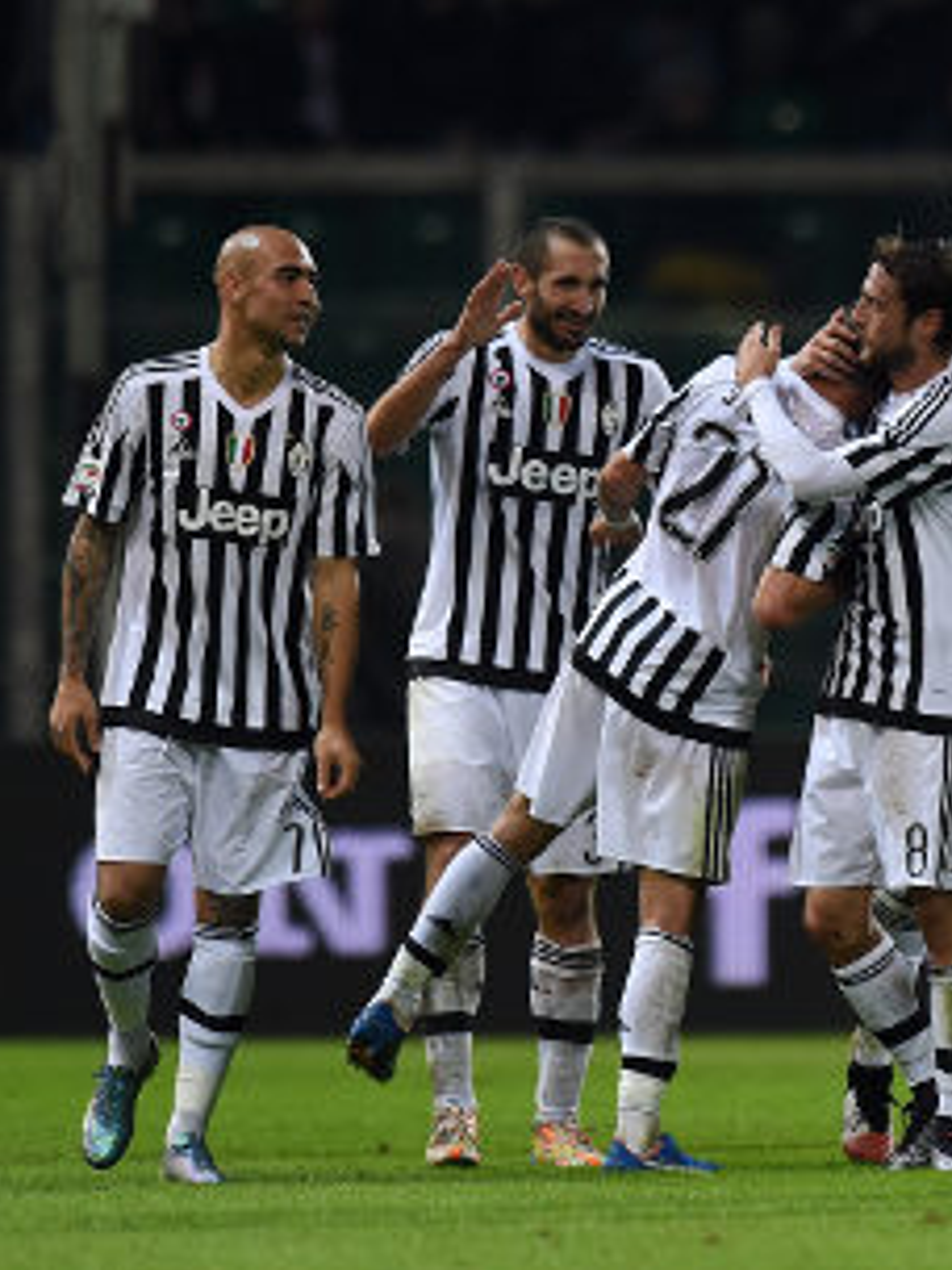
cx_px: 852
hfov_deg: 1.9
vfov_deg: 2.5
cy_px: 635
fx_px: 29335
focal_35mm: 800
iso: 2000
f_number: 4
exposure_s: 1/1000
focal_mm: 550
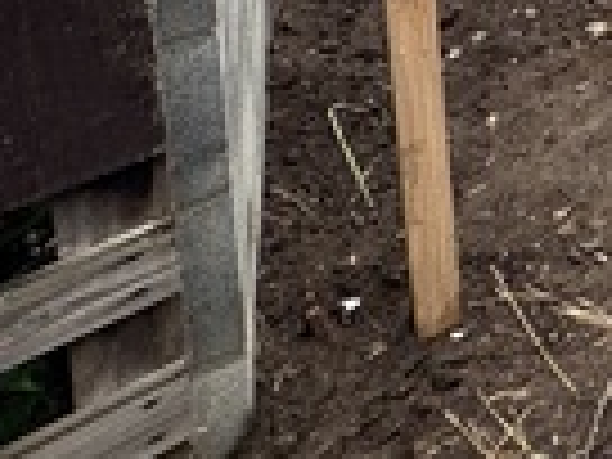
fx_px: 1167
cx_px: 1368
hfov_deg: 16.6
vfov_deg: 14.9
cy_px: -612
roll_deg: +1.3
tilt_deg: -4.0
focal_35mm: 66
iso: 40
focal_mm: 2.22
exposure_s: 1/133
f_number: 2.2
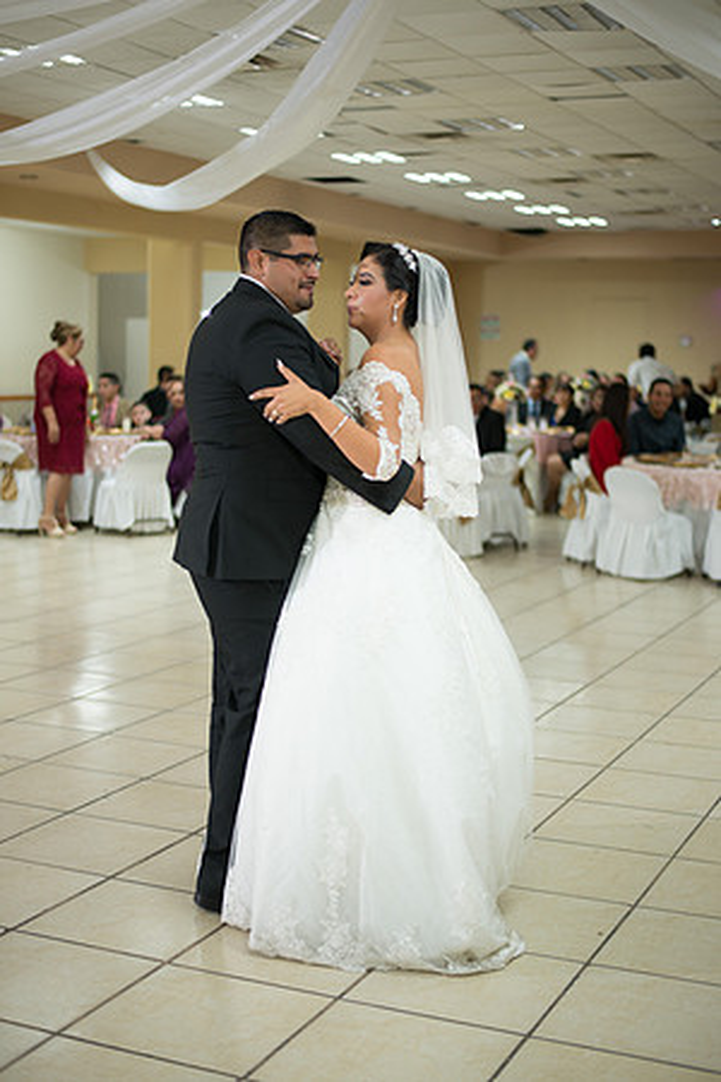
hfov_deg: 27.0
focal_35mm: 50
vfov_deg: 39.6
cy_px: 541
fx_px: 1502
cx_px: 360
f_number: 1.8
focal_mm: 50
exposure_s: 1/125
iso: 800
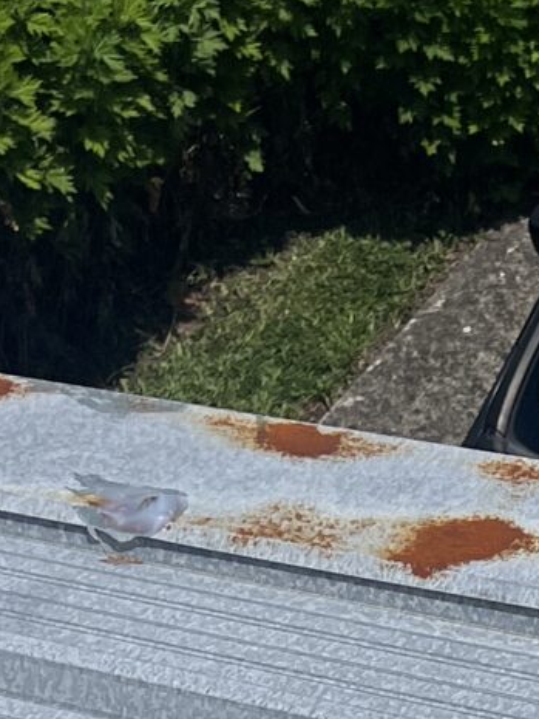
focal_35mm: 143
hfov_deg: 10.0
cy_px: 1130
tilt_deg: -49.6
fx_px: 2967
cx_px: 883
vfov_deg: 12.9
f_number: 1.5
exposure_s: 1/12658
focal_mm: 5.7
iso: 50
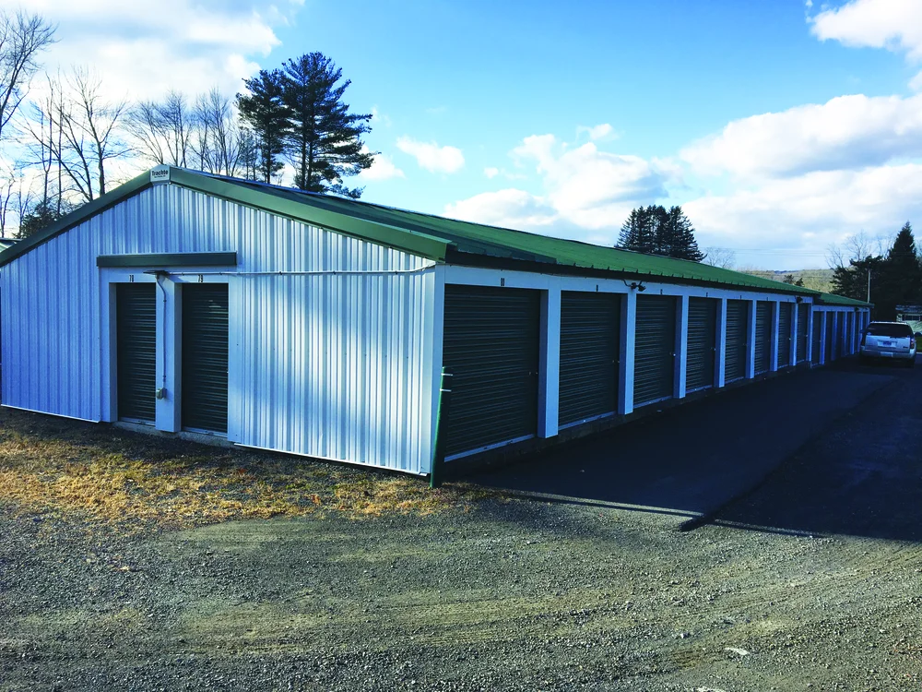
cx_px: 461
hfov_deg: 61.7
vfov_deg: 48.2
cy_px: 346
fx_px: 772
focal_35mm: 29
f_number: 2.2
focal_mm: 4.15
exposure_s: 1/1166
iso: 25
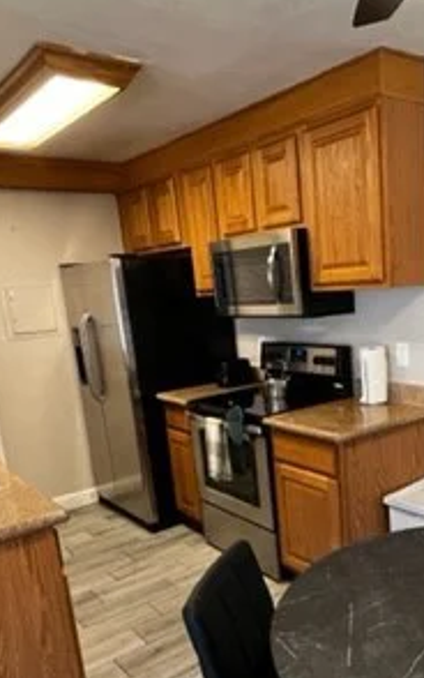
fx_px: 554
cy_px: 436
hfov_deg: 40.4
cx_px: 332
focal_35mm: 30
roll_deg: +3.3
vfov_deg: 61.8
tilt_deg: -13.4
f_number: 1.8
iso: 320
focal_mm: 1.57
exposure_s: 1/60
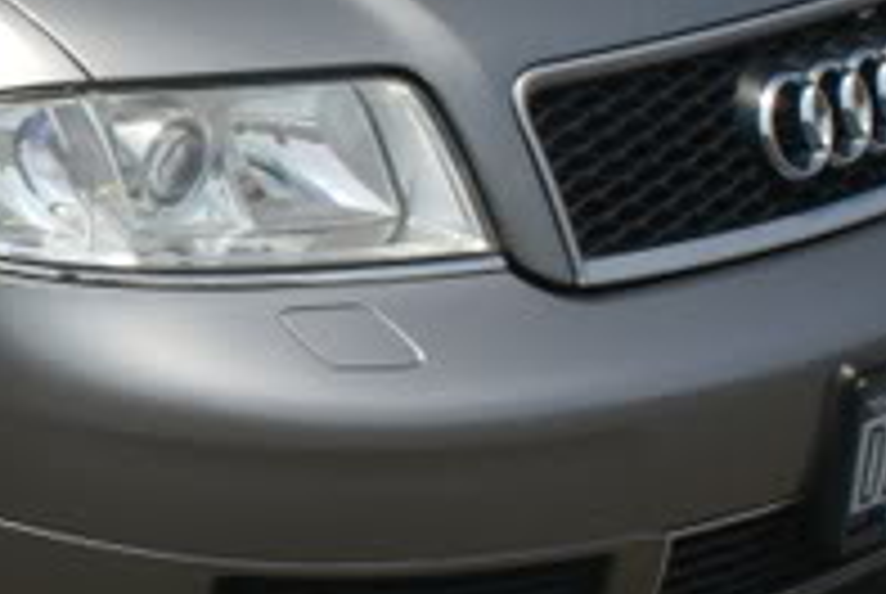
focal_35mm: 158
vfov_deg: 8.6
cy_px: -162
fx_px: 3894
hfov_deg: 12.2
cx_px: -526
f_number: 9
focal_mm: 26
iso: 100
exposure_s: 1/160
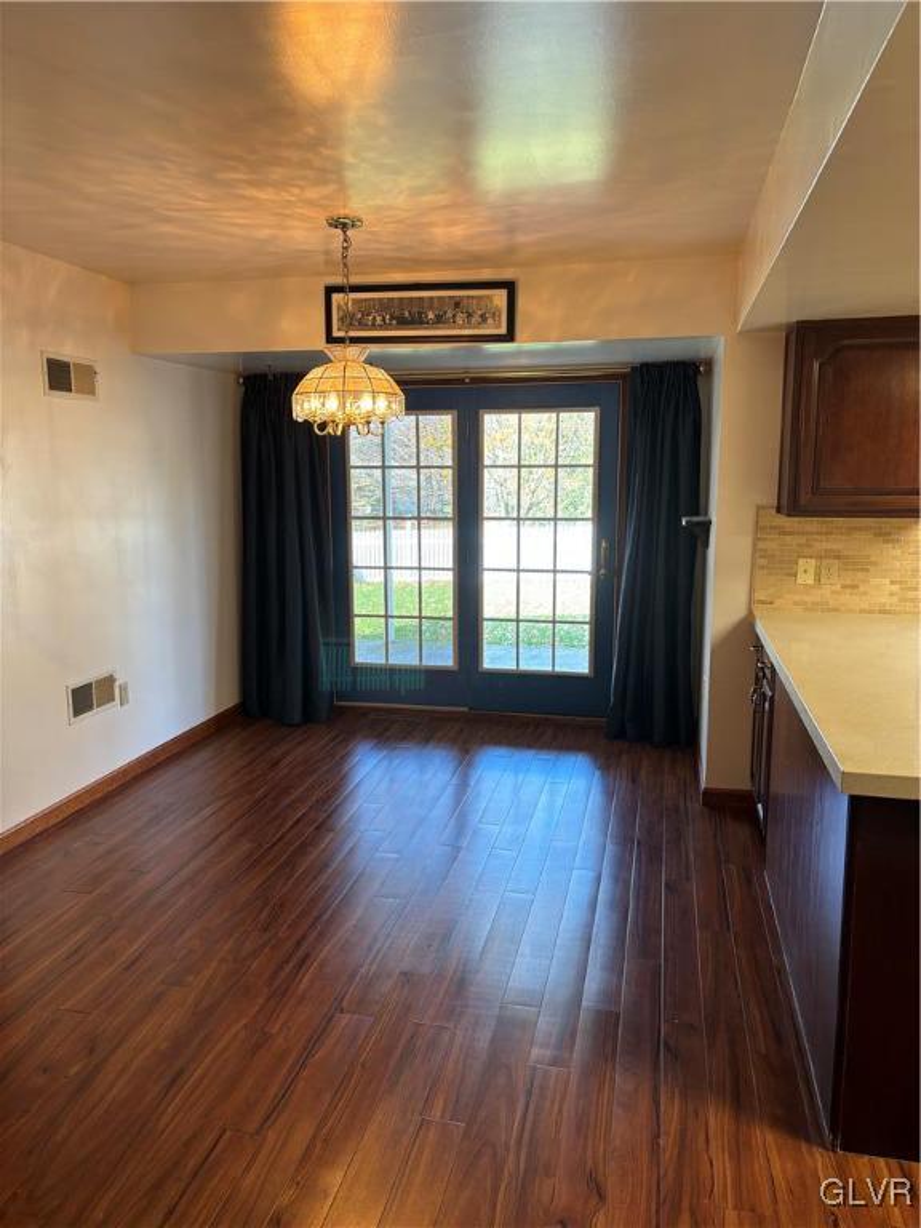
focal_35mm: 26
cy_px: 614
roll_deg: +0.0
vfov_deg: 67.3
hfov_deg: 53.1
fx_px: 922
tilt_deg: -9.3
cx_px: 460
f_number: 1.6
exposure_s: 1/60
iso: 100
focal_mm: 5.96
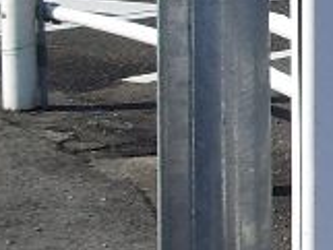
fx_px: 2137
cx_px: 470
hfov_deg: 8.7
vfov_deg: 6.7
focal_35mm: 222
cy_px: -10
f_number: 4.3
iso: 50
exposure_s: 1/500
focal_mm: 5.8
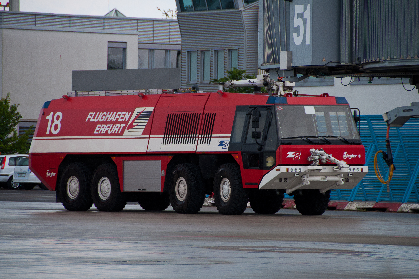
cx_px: 210
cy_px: 140
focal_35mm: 300
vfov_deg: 4.6
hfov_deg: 6.9
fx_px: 3487
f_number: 5.6
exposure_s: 1/500
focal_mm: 200
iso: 200
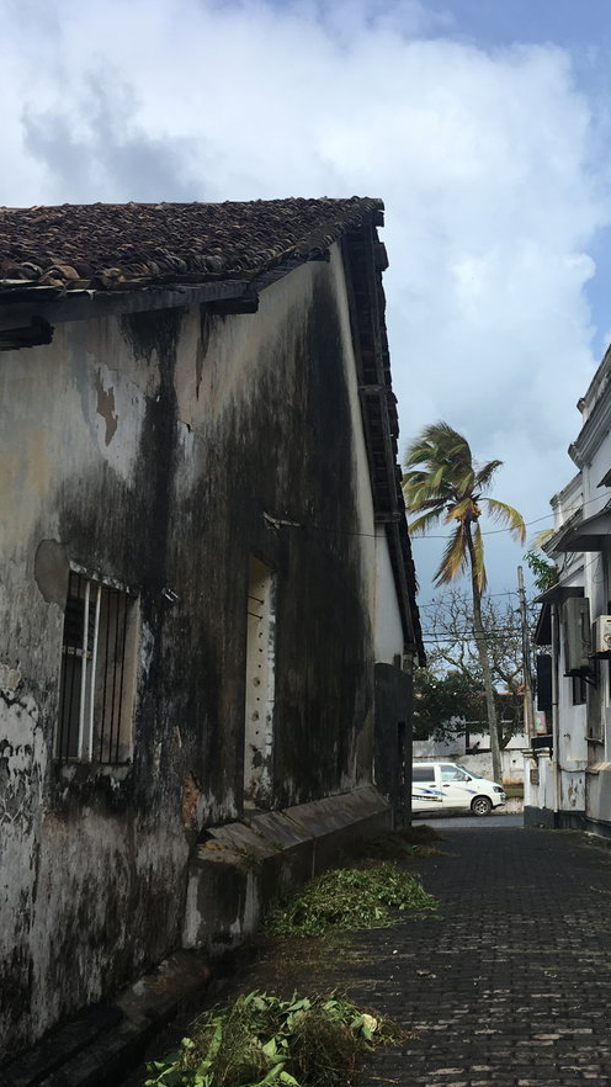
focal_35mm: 43
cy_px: 542
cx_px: 492
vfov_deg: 47.4
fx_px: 1239
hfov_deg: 27.2
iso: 25
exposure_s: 1/2564
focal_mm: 4.15
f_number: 2.2
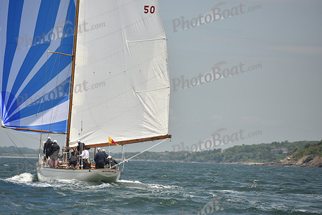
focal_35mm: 225
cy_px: 117
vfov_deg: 6.1
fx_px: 2012
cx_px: 139
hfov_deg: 9.2
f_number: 4
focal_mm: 195
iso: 400
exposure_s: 1/8000
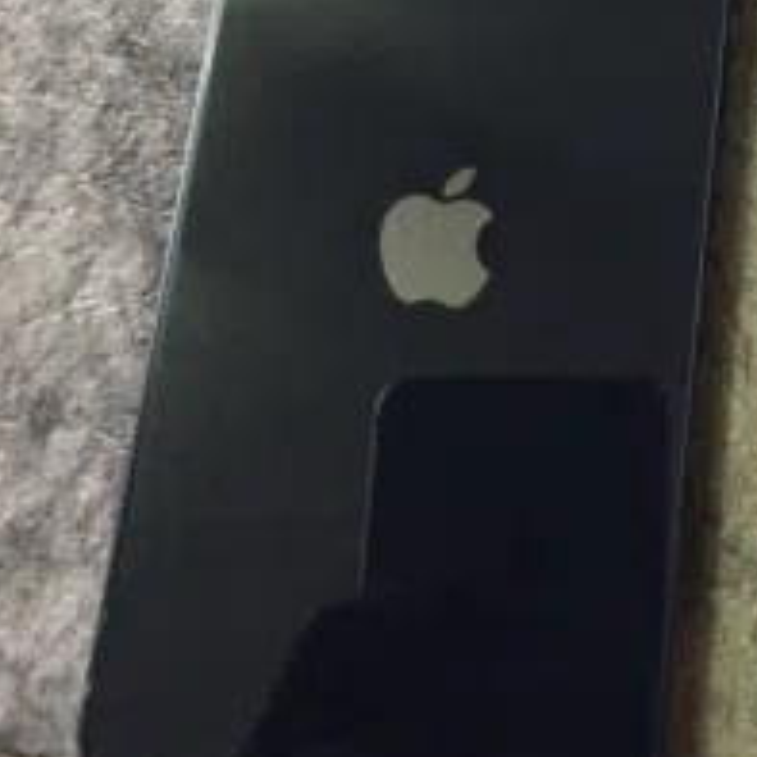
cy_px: 46
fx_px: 1287
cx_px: 530
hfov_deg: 32.4
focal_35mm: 52
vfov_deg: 31.0
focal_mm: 4.15
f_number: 2.2
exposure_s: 1/4
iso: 250
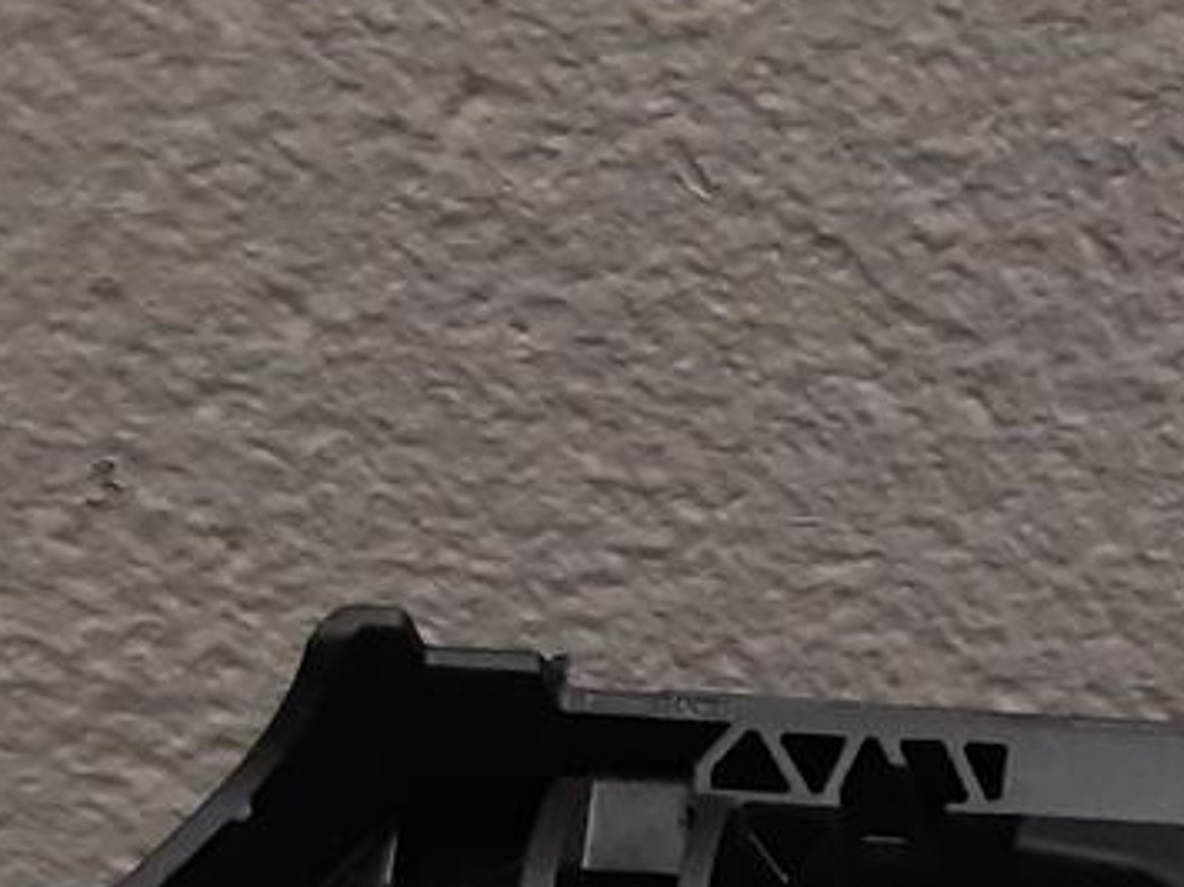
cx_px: 1367
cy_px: 1977
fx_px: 5129
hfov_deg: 12.9
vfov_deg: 9.1
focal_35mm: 150
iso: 160
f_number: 1.7
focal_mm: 3.93
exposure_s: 1/50
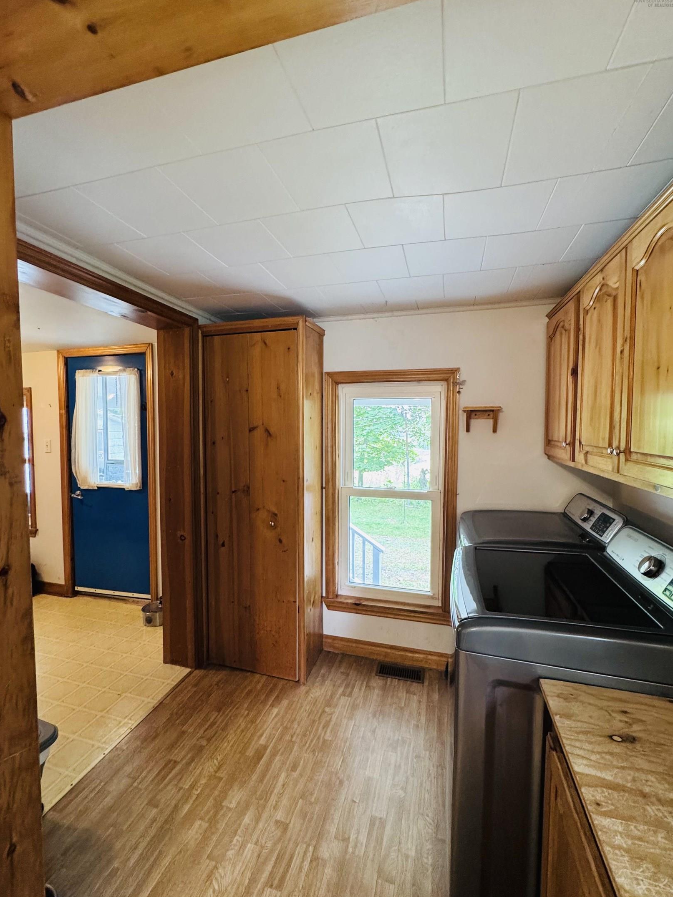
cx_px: 340
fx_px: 389
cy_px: 446
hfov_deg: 81.8
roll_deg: +0.2
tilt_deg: -2.4
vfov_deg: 98.2
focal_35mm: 15
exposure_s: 1/60
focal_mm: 2.22
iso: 320
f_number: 2.2
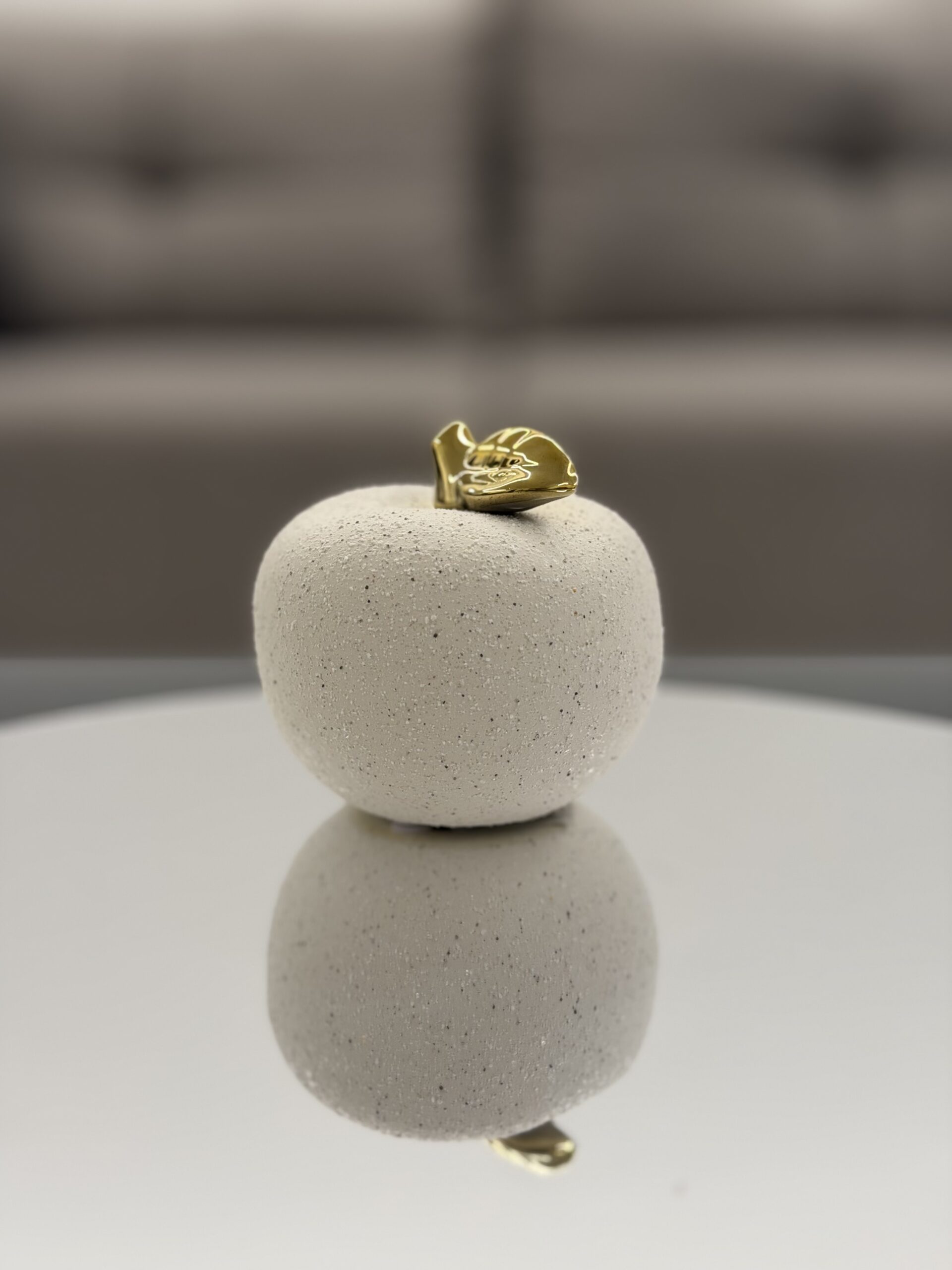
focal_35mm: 48
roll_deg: -0.7
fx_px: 1760
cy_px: 635
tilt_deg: -13.6
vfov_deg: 39.7
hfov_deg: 30.3
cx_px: 476
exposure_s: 1/50
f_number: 1.78
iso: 100
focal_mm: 6.76
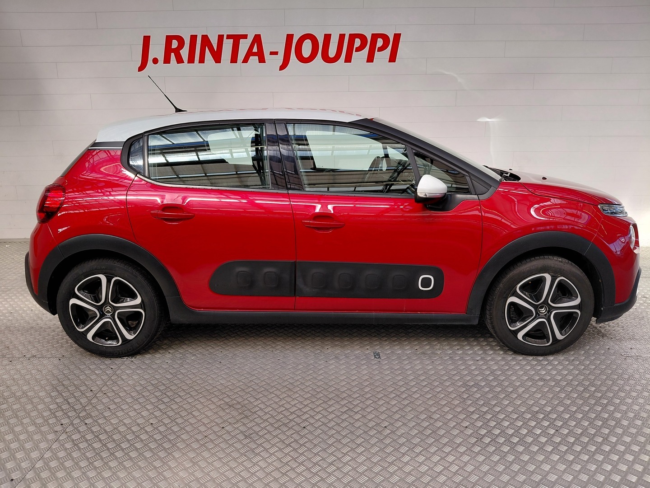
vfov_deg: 54.9
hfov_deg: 69.4
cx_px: 325
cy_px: 244
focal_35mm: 25
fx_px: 469
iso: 50
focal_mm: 4.69
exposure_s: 1/865
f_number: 1.8
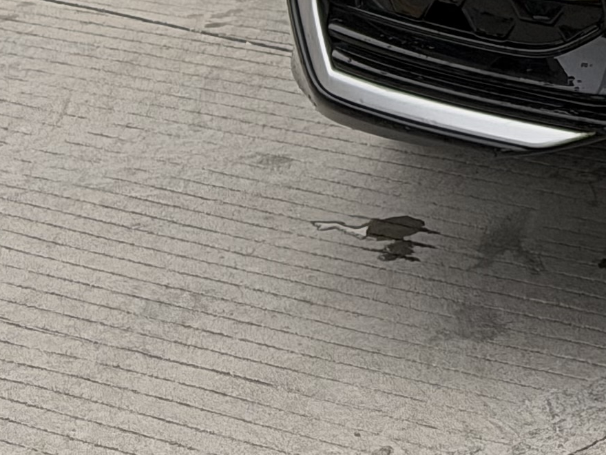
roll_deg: +0.6
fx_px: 3851
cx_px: 1281
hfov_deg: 8.5
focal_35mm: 220
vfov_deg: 6.5
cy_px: -576
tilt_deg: -7.6
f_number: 1.78
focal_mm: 6.76
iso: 80
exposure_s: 1/203
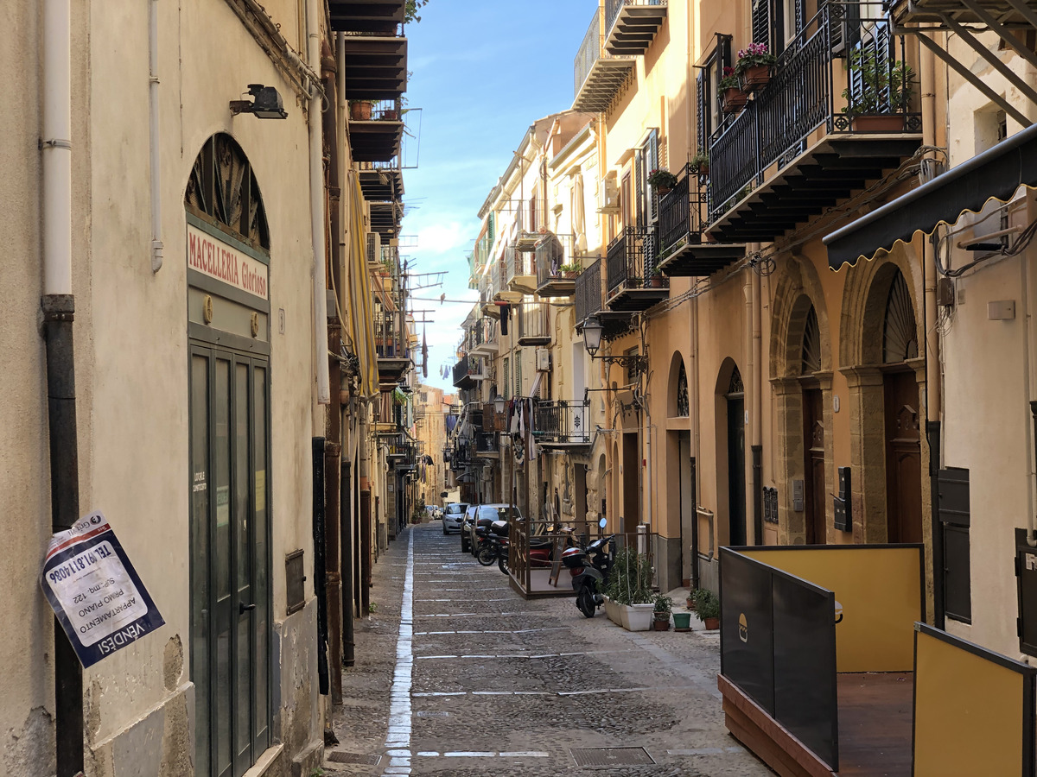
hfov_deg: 36.8
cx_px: 518
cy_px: 388
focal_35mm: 52
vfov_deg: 28.0
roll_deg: +1.2
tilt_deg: +0.7
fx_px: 1558
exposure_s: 1/120
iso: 16
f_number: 2.4
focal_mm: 6
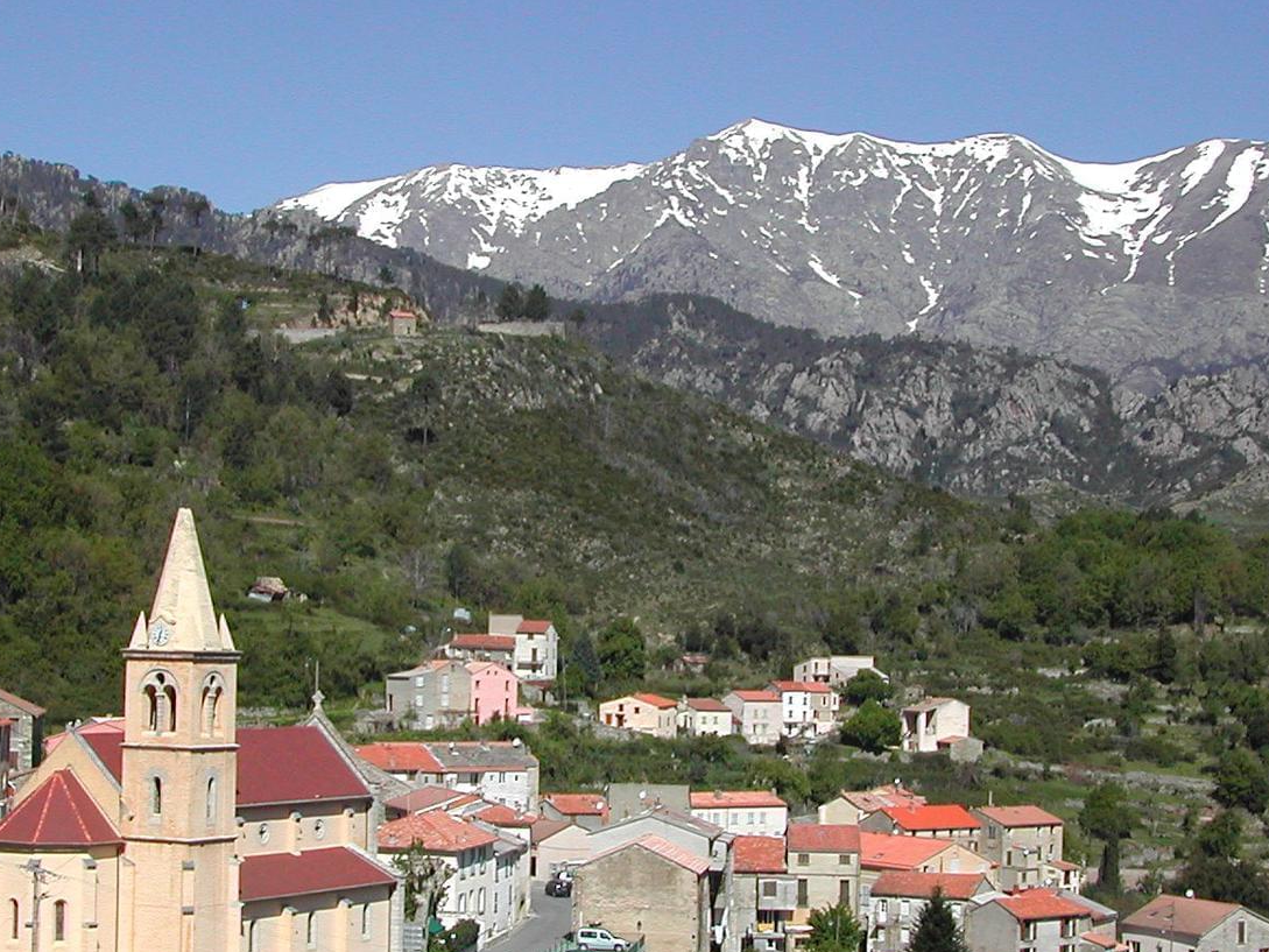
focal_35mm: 67
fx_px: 2456
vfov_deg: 21.9
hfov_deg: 29.0
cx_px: 578
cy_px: 520
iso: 100
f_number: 7.6
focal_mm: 8
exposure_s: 1/318
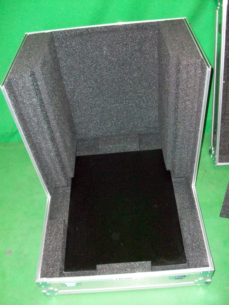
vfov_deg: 54.0
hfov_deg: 41.8
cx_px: 114
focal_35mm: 34
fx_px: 300
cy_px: 152
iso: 320
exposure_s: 1/60
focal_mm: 5.7
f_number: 2.8
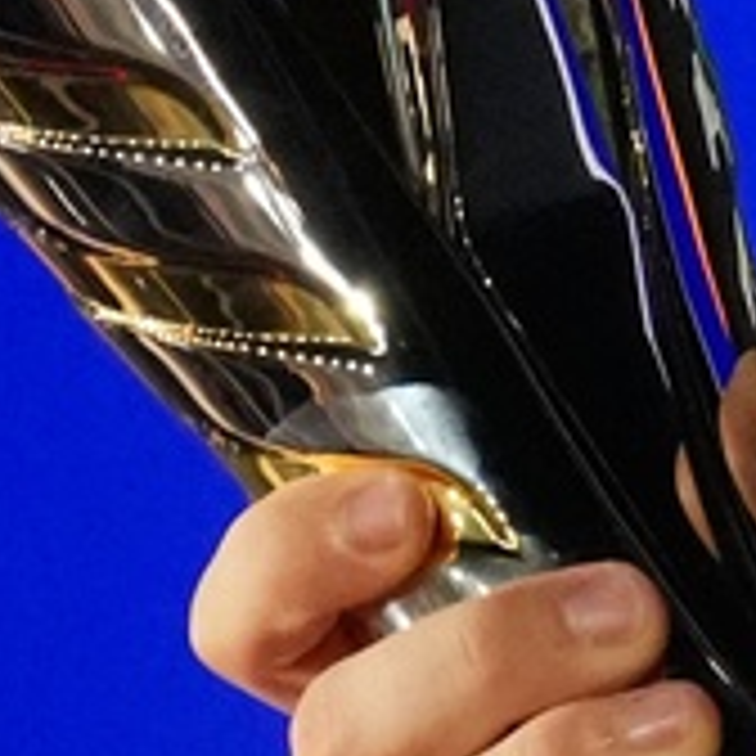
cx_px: 1793
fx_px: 104691
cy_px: -536
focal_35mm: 4237
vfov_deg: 0.4
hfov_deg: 0.4
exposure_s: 1/500
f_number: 4.5
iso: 4000
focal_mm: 400
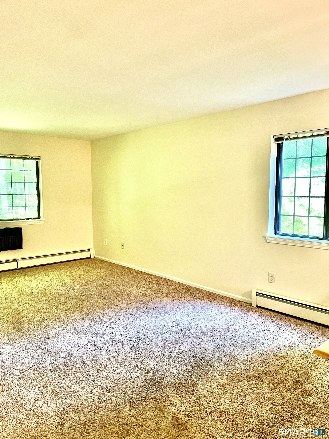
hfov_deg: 53.1
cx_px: 164
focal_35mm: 26
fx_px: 329
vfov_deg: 67.3
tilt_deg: -5.8
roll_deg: -0.4
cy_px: 220
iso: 320
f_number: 1.6
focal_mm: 5.1
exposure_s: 1/60
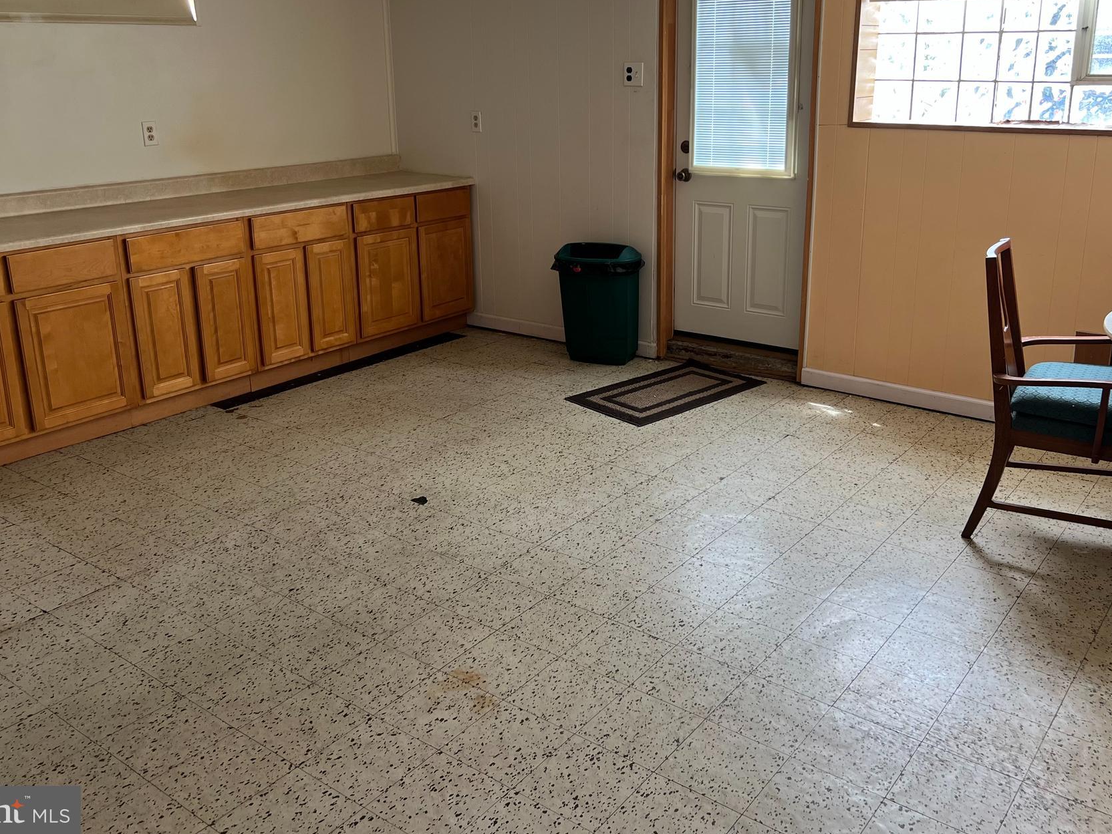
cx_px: 598
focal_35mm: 32
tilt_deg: -15.9
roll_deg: +0.7
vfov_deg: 43.9
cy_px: 327
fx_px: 1028
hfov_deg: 56.8
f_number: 1.5
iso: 80
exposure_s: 1/60
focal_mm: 5.7
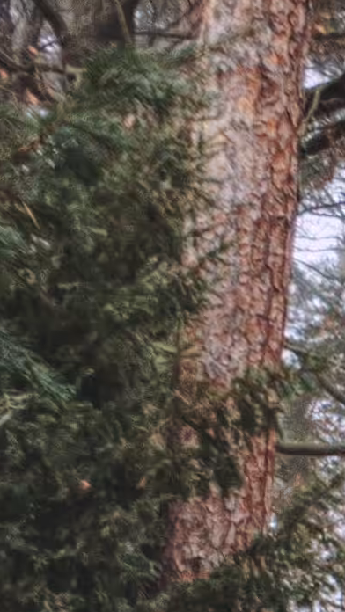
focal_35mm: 183
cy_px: 710
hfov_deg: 6.2
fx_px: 2973
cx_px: 976
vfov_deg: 11.6
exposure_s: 1/100
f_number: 2.2
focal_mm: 4.2
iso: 25
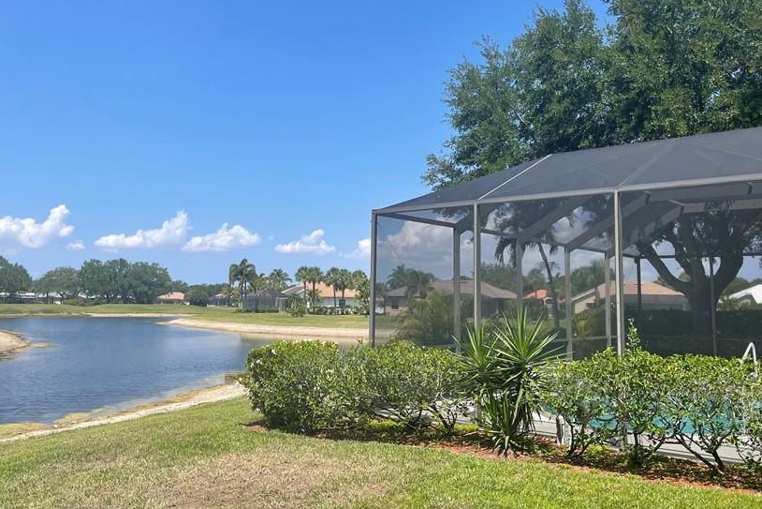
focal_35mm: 34
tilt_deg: +6.9
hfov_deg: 55.8
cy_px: 221
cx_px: 360
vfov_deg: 38.8
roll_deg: -0.6
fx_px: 720
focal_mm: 4.2
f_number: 1.6
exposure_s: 1/3401
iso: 32
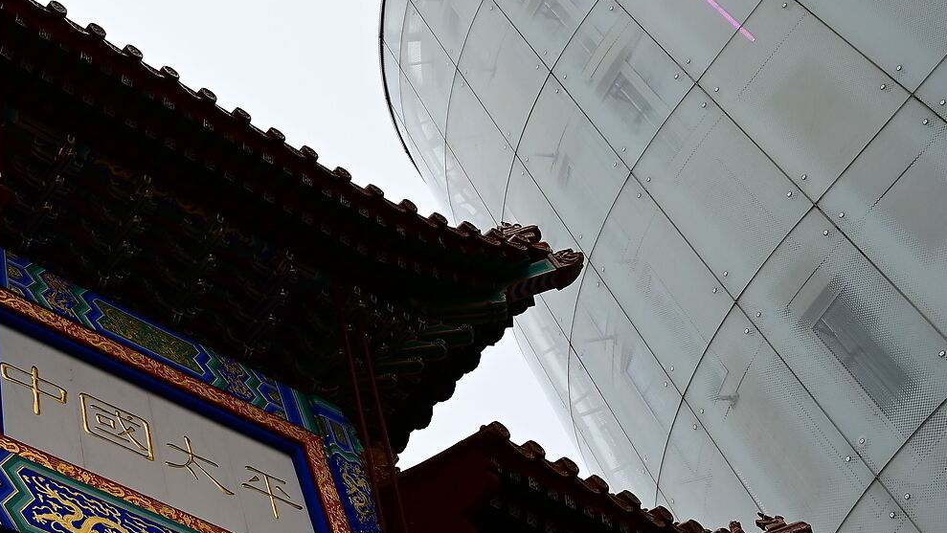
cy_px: 401
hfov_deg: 32.5
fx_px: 1532
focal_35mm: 61
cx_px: 84
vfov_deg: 19.6
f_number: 4
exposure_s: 1/125
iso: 180
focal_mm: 24
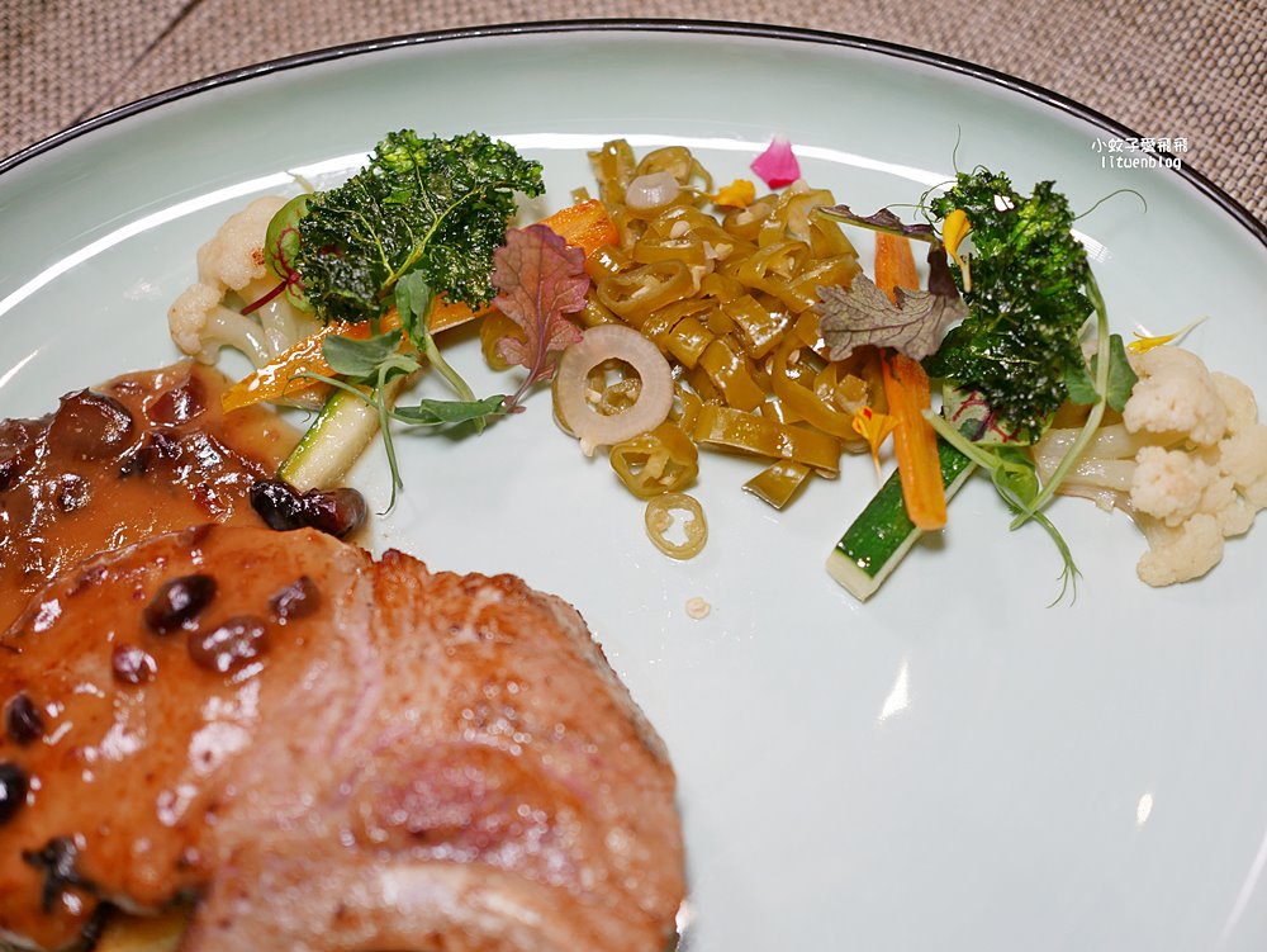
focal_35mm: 50
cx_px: 634
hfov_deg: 38.2
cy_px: 476
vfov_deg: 29.1
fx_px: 1831
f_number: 1.8
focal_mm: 25
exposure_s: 1/125
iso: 200
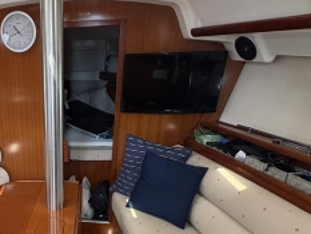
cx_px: 47
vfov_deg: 41.1
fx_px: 297
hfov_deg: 50.6
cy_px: 189
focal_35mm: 33
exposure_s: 1/93
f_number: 2.2
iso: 200
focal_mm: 2.22
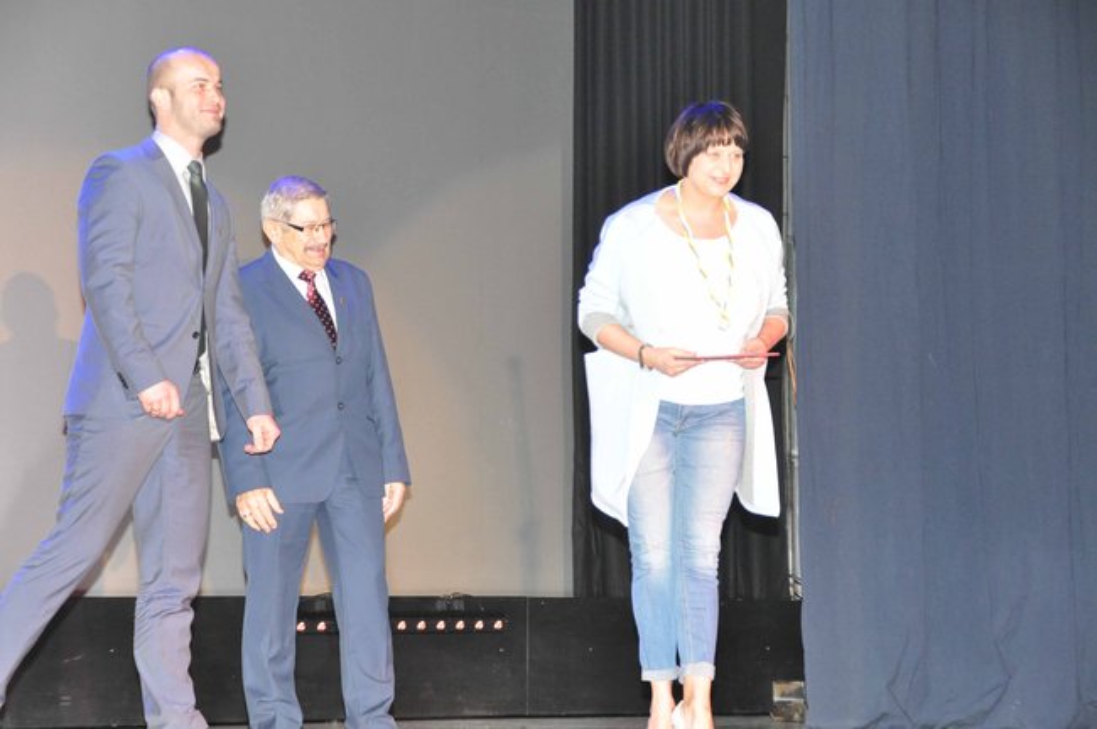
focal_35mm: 98
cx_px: 548
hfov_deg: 20.9
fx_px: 2968
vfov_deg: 14.0
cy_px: 364
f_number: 5
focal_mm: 65
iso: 1600
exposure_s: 1/125
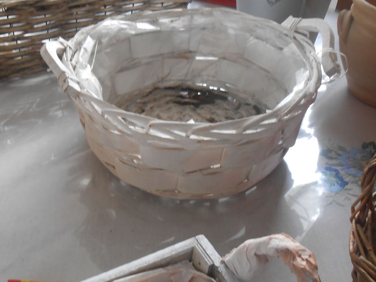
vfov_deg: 36.8
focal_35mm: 39
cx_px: 166
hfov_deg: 47.8
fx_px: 424
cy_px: 152
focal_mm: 4.6
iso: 160
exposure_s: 1/30
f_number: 3.5
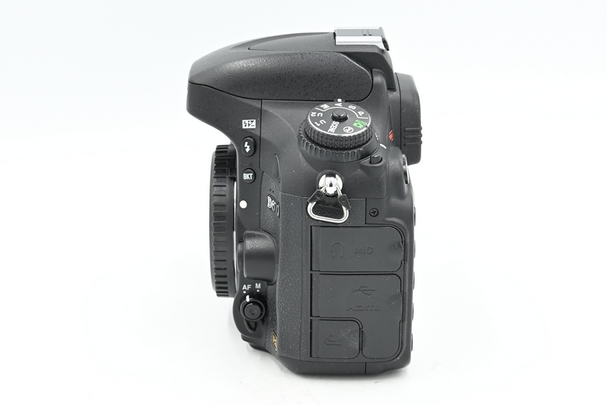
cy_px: 202
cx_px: 304
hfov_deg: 26.6
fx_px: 1282
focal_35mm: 76
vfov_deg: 18.0
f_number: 14
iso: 200
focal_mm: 51
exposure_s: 1/15
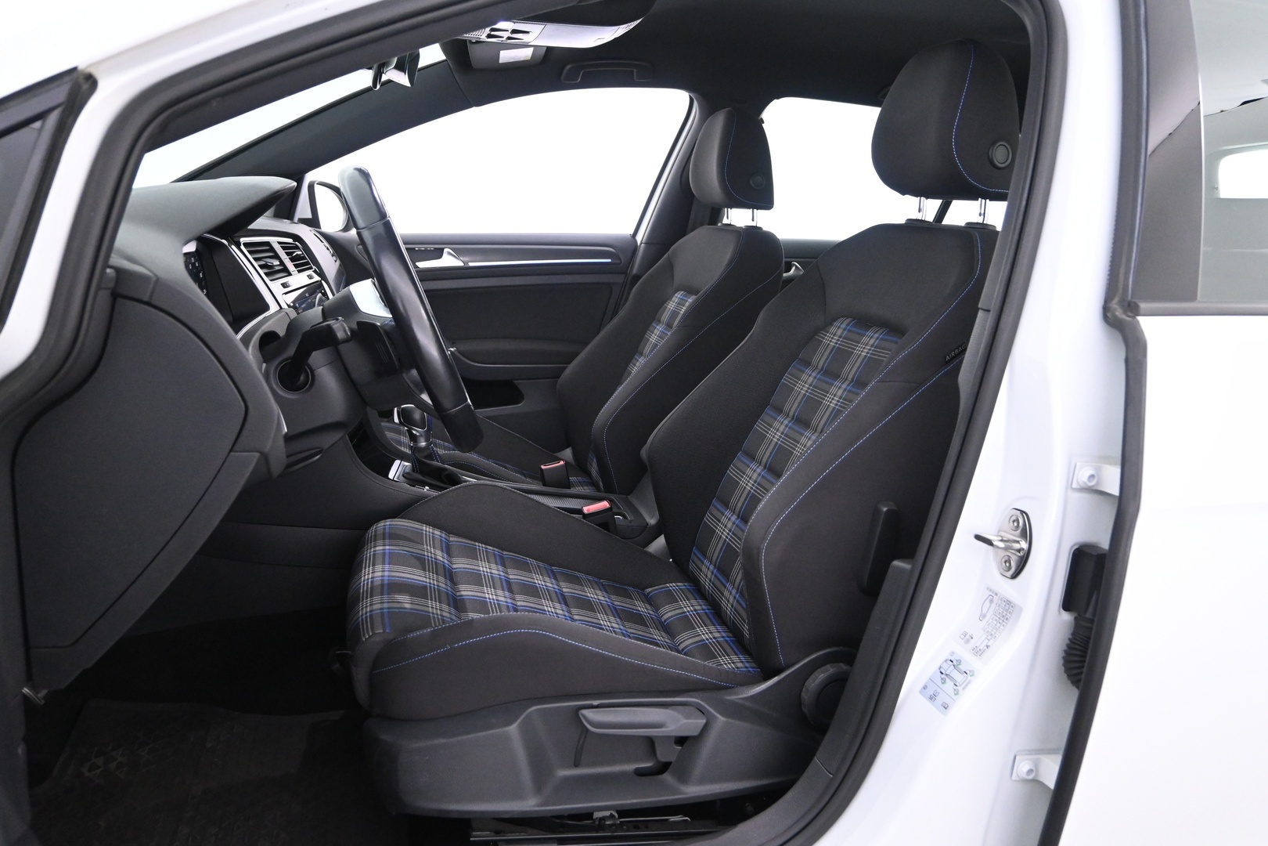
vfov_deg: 47.9
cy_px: 423
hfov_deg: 67.4
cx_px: 634
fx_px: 951
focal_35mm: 27
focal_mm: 18
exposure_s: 1/40
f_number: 3.5
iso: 3200
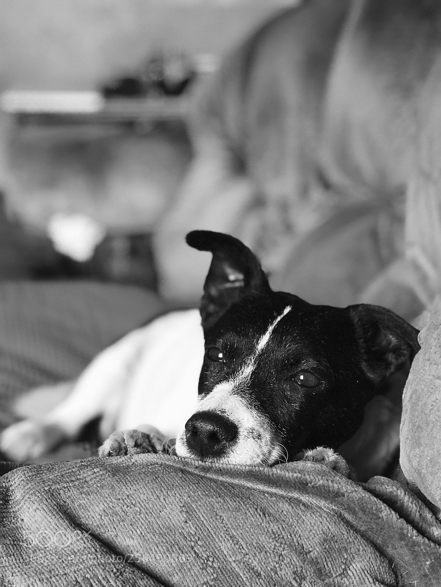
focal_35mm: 57
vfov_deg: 33.8
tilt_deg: -17.4
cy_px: 294
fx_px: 968
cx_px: 220
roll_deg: -0.8
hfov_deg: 25.7
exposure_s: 1/50
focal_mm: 6.6
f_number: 2.8
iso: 125
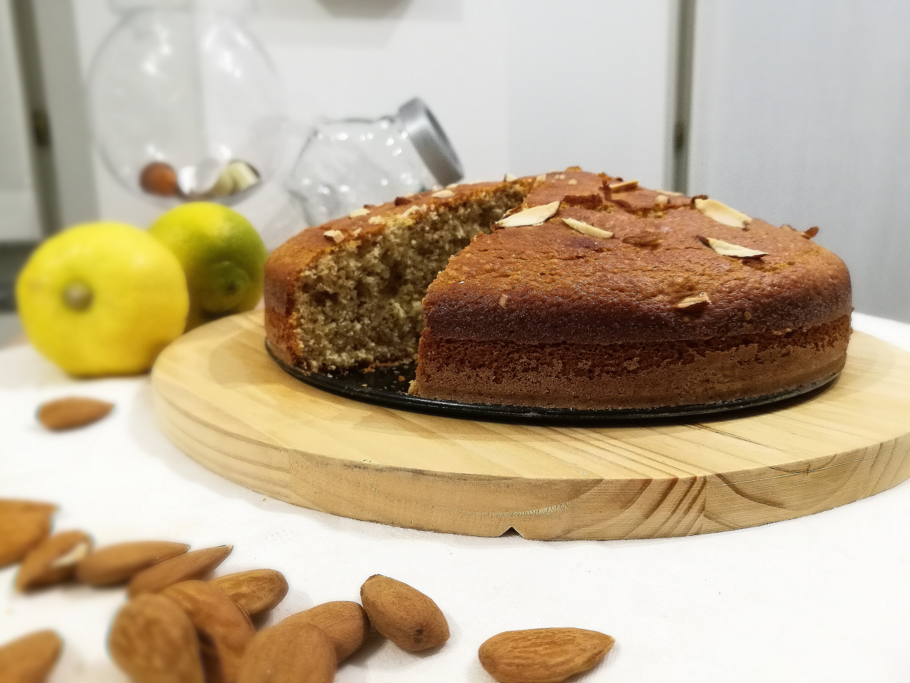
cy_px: 342
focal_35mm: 27
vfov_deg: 51.4
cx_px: 455
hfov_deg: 65.3
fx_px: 710
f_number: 2.2
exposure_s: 1/25
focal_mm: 4.5
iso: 400
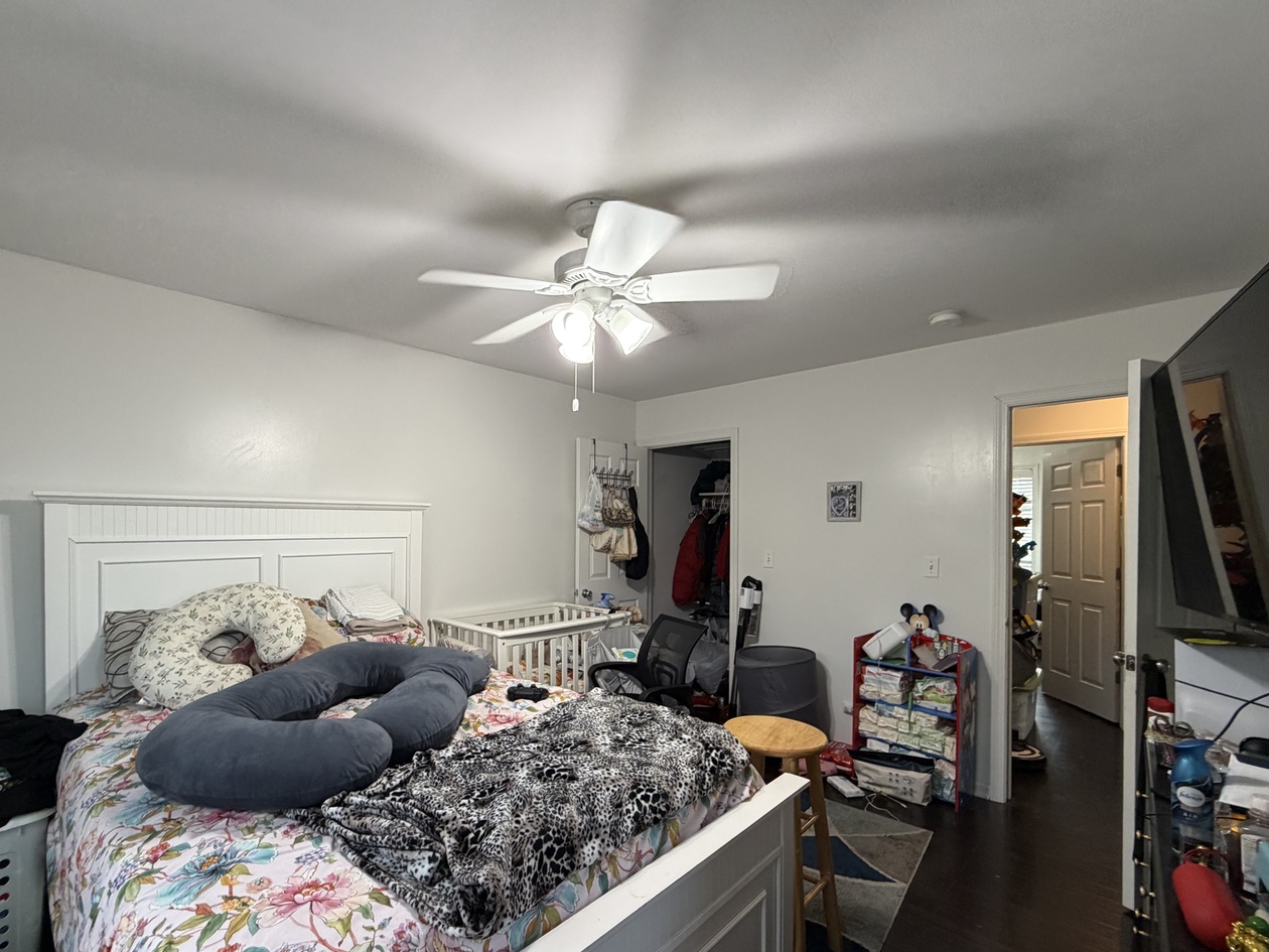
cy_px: 533
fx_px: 587
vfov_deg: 77.8
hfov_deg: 93.9
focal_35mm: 16
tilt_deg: +0.9
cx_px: 548
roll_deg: +1.5
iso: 160
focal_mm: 2.22
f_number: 2.2
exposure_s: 1/60
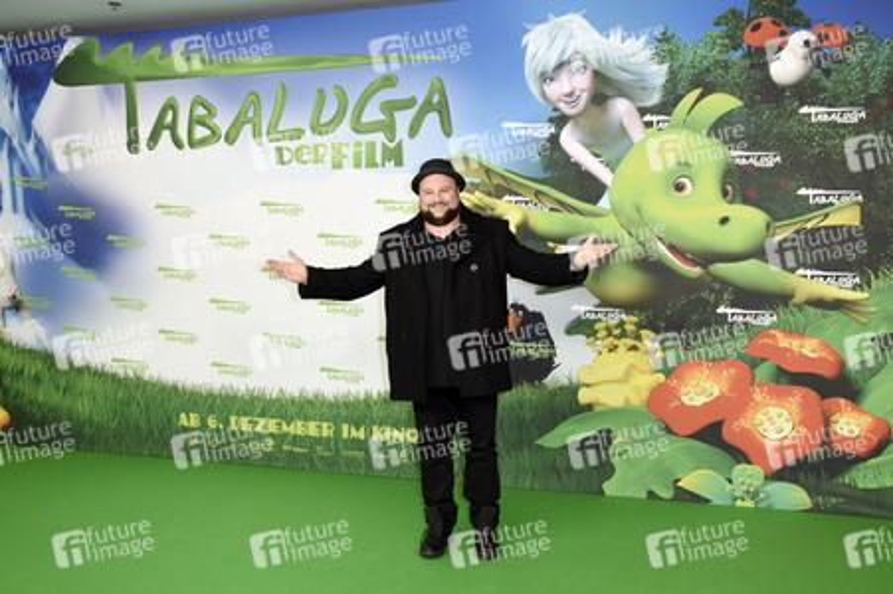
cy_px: 297
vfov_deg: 36.8
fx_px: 892
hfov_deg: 53.2
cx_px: 446
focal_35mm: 36
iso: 500
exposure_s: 1/125
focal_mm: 24
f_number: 5.6
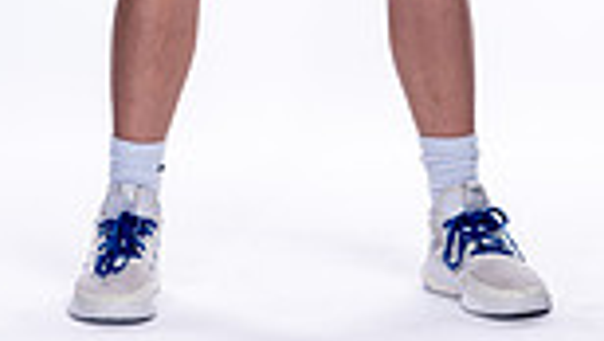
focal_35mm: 330
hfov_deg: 6.5
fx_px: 5291
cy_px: -490
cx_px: 345
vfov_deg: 3.6
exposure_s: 1/250
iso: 400
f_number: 5.6
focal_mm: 108
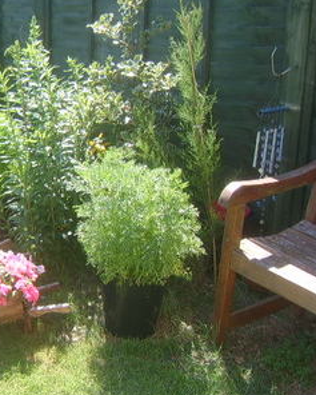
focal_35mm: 45
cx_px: 80
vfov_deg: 41.1
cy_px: 206
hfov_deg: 32.8
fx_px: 526
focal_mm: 8.13
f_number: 2.7
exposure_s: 1/210
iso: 50
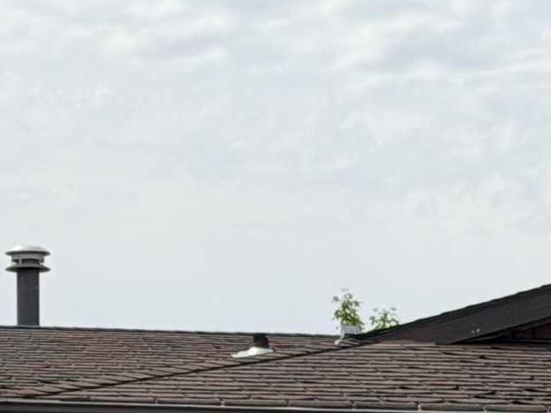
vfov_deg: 6.2
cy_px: 706
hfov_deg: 8.4
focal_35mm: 237
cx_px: 290
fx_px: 3774
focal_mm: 6.76
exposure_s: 1/6024
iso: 64
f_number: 1.78
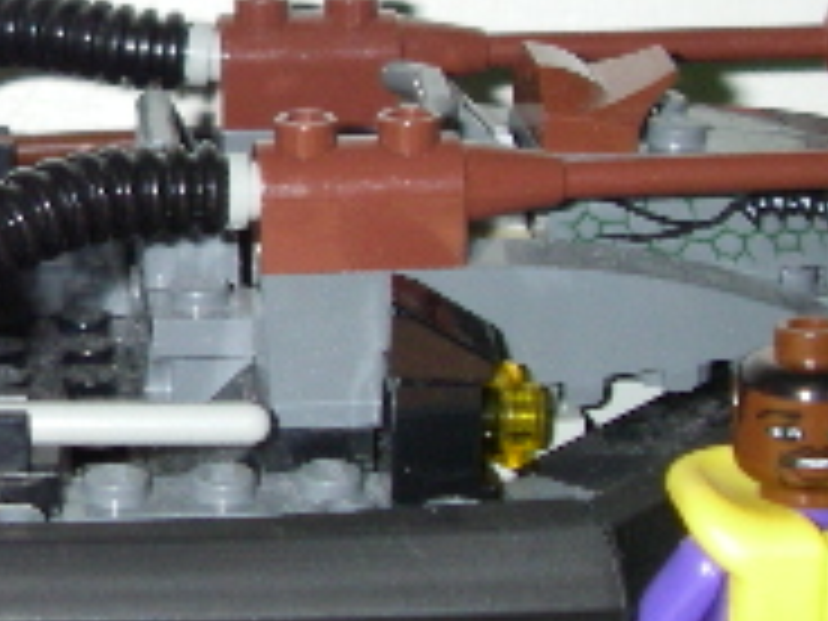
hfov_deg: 14.5
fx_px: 3157
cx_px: -162
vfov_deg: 11.2
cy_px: 130
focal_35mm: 132
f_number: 3.3
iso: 160
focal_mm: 6.3
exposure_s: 1/40
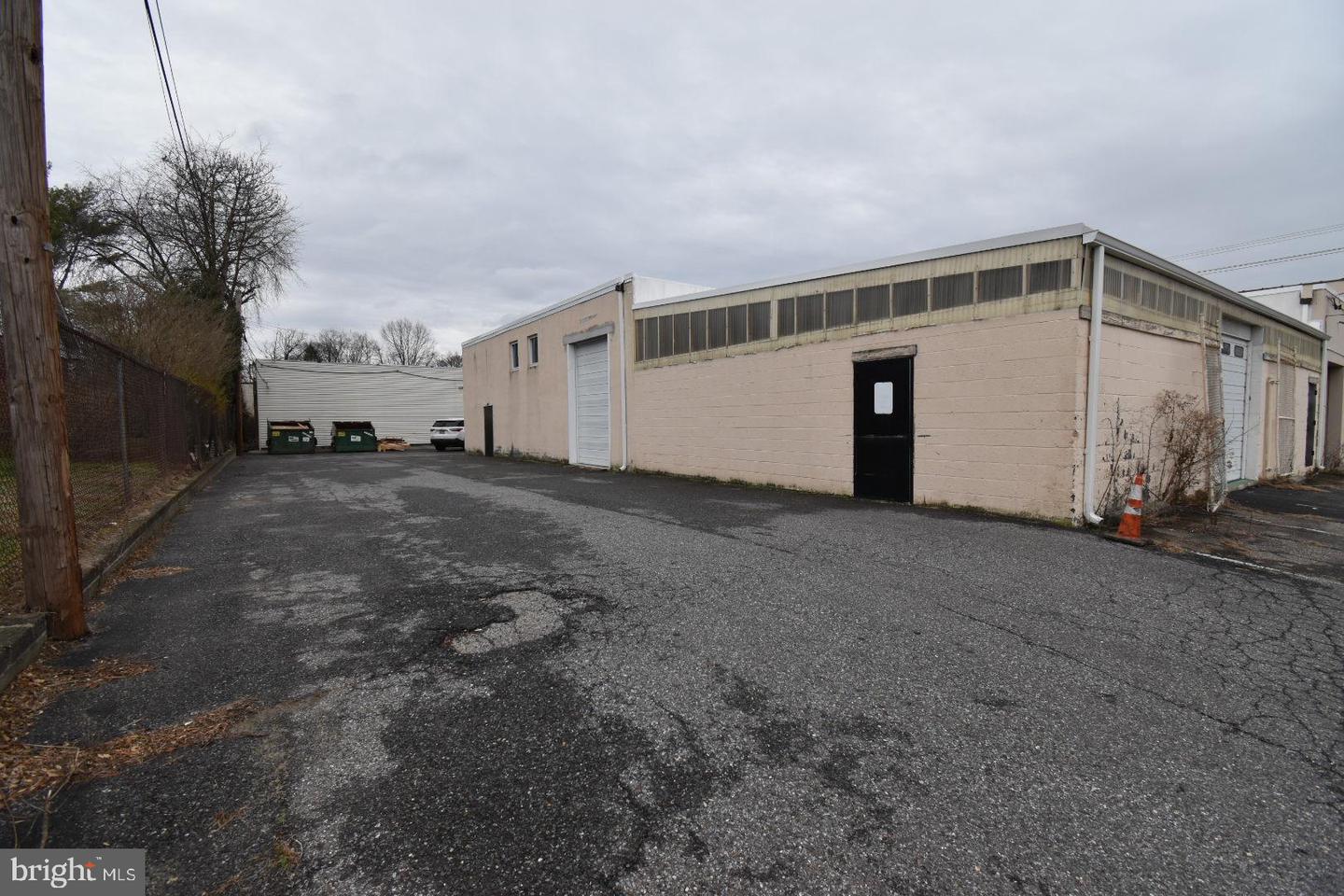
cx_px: 672
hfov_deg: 100.4
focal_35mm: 15
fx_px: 560
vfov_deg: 77.3
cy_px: 448
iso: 400
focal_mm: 10
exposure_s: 1/200
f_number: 7.1
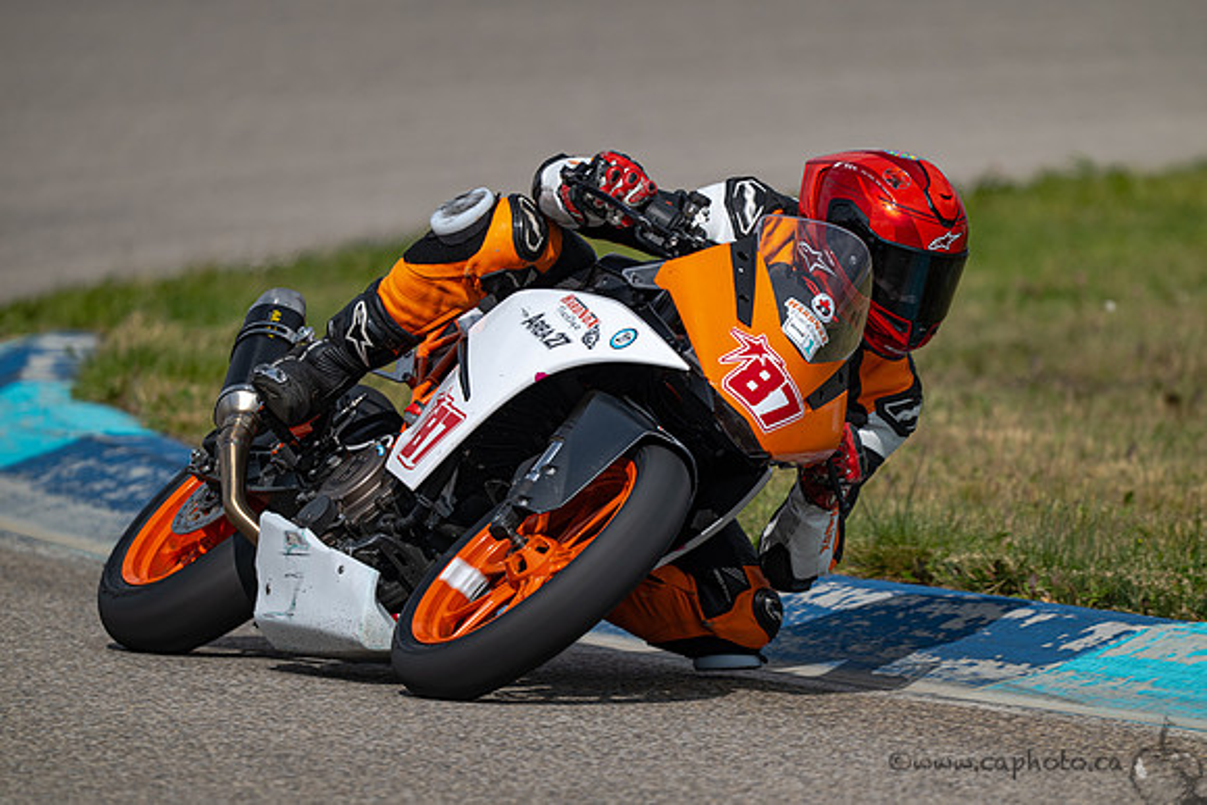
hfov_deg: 3.4
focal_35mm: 600
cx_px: 604
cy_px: 402
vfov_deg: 2.3
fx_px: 20120
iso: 100
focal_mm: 600
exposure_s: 1/1250
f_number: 6.3
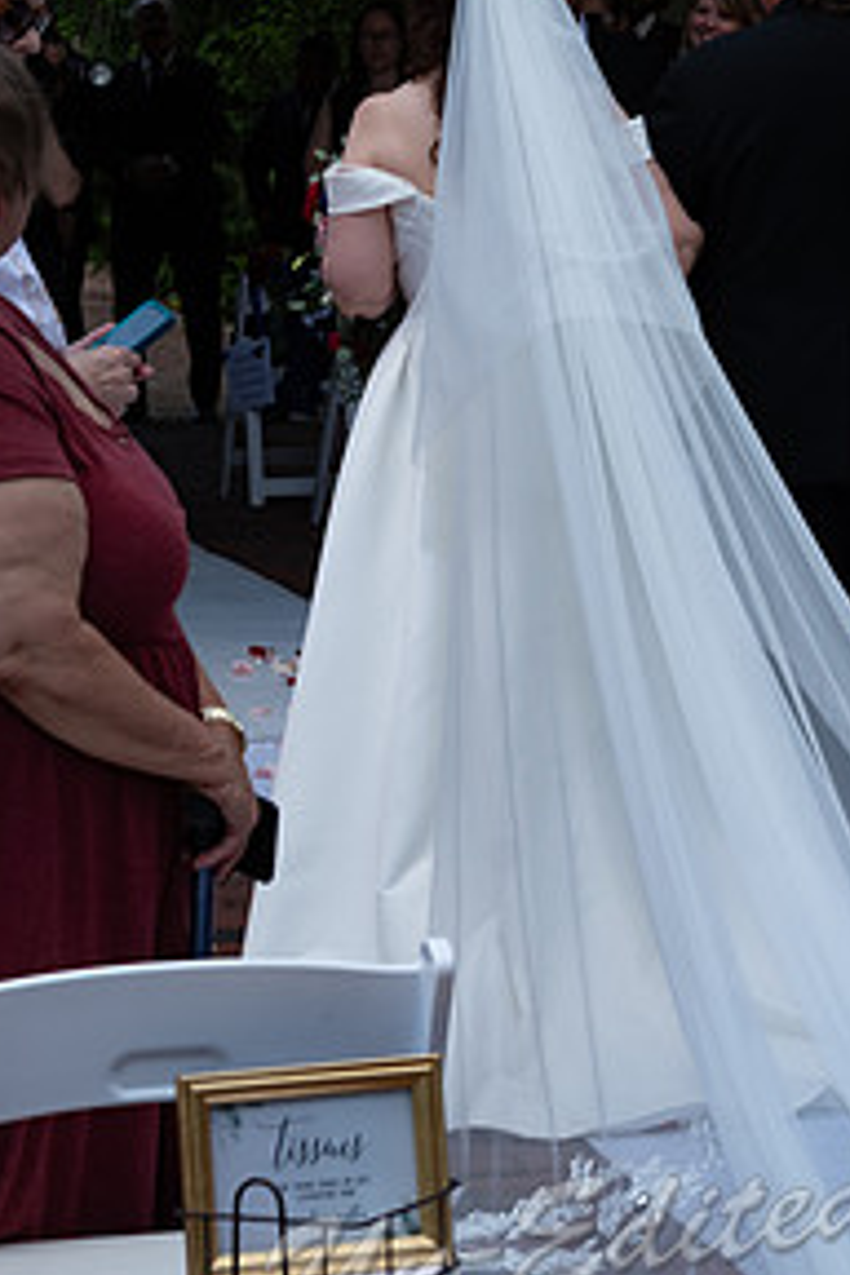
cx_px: 580
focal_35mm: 117
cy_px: 505
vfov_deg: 17.5
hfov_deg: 11.7
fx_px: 4143
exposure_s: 1/200
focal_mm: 50
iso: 250
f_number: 9
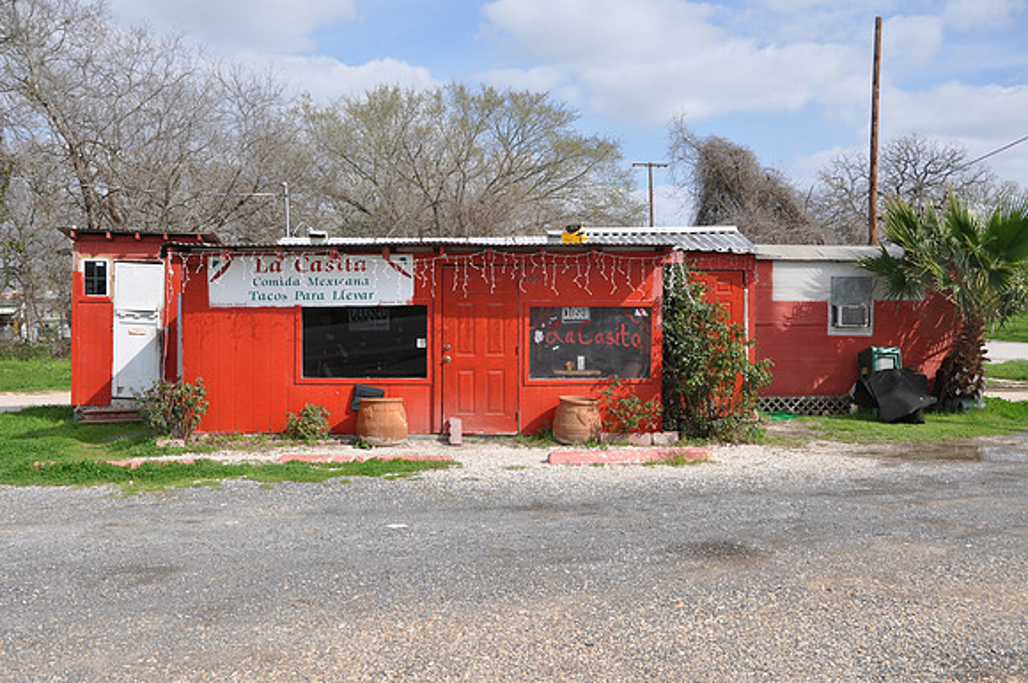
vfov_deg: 35.4
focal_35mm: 38
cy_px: 342
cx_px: 514
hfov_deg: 51.3
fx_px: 1069
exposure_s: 1/250
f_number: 8
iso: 200
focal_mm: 25
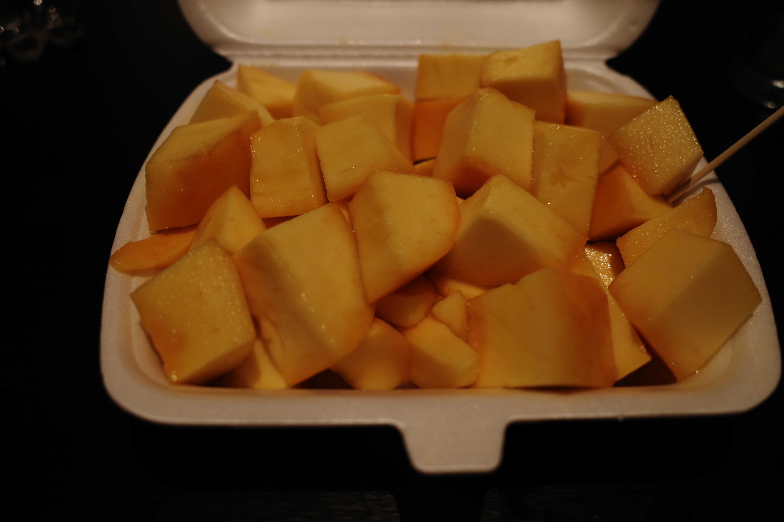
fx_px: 610
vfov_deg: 46.4
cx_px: 392
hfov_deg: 65.5
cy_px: 261
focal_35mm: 28
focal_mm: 18.3
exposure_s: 1/80
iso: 100
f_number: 2.8
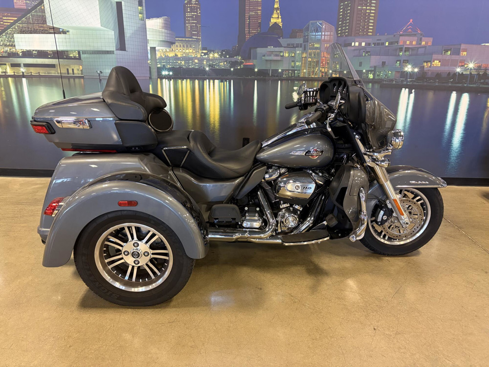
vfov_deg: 53.1
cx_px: 244
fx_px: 367
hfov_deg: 67.3
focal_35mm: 26
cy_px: 184
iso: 320
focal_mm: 5.96
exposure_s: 1/60
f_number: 1.6
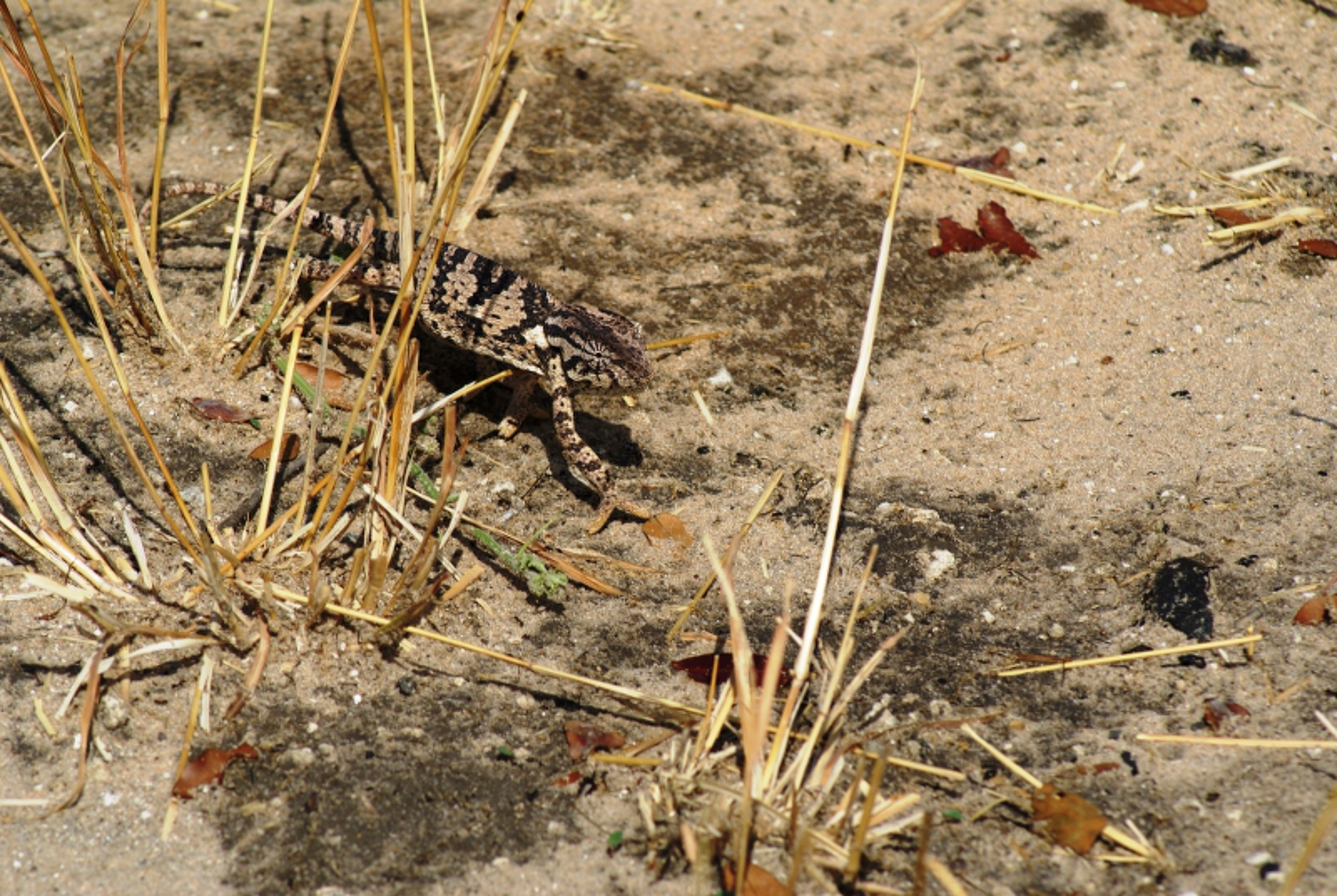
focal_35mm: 270
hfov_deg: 7.6
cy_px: 448
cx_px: 668
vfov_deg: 5.1
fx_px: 10042
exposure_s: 1/500
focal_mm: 180
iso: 100
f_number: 9
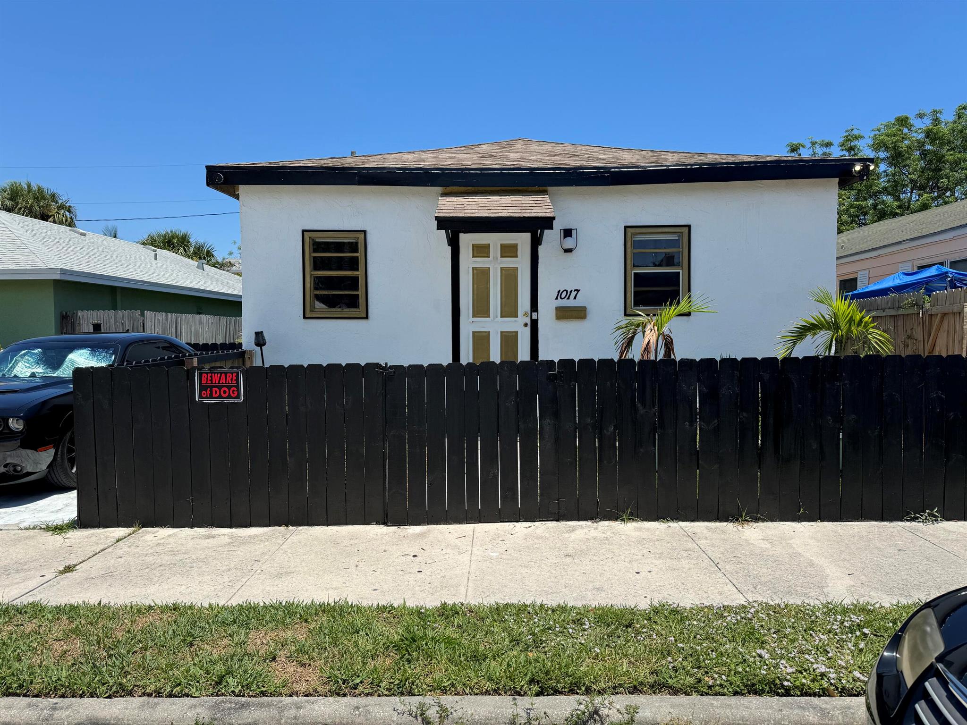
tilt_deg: -3.7
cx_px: 484
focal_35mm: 24
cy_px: 362
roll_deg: +0.3
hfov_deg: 71.6
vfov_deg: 56.8
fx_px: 670
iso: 80
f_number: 1.78
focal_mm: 6.76
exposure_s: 1/6410
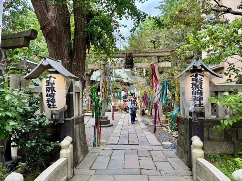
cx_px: 121
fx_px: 182
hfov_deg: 67.3
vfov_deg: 53.1
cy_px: 90
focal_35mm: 26
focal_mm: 5.96
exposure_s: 1/183
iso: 40
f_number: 1.6
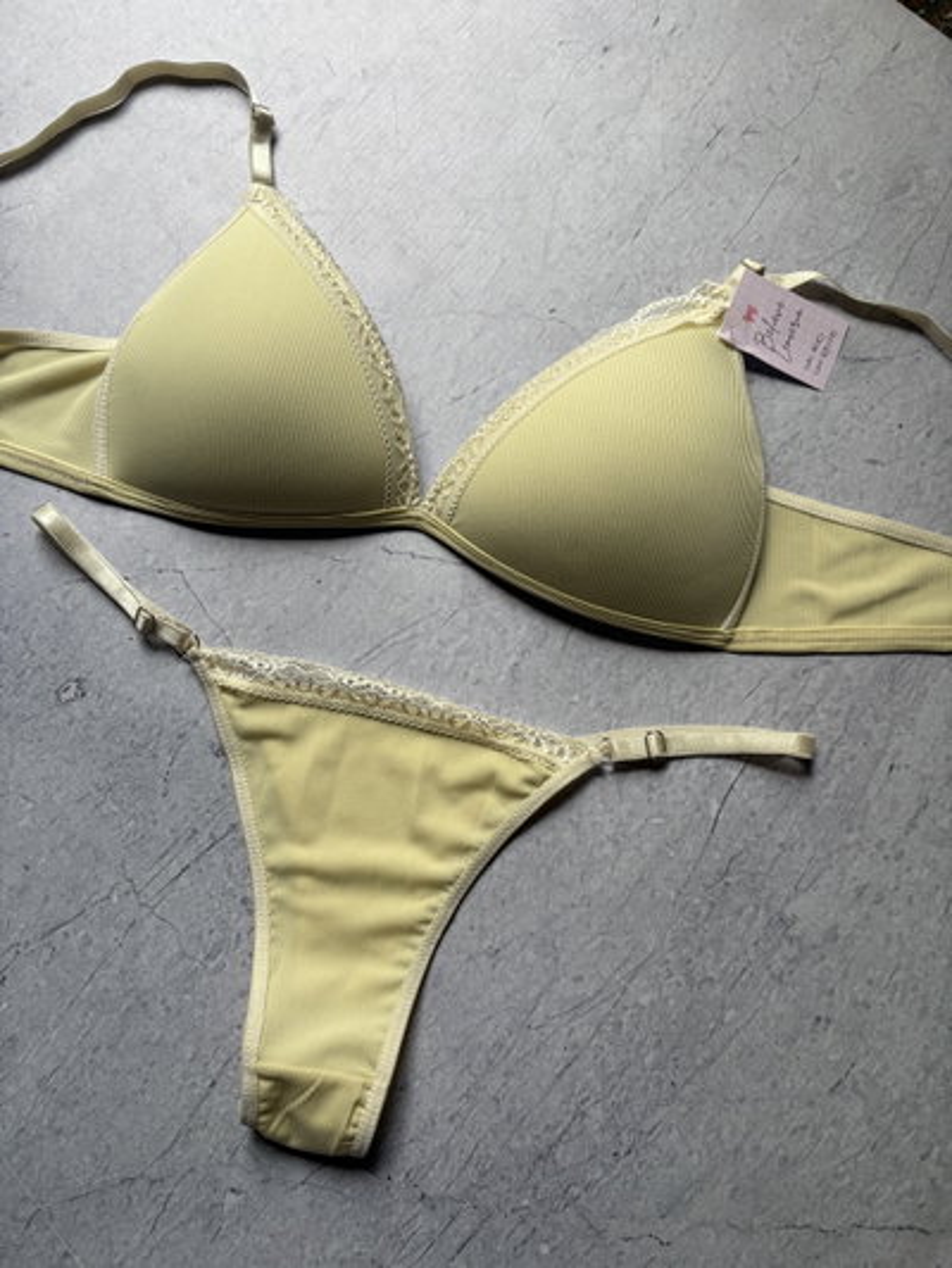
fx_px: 953
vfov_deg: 67.3
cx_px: 476
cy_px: 634
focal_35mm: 26
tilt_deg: -79.7
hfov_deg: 53.1
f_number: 1.6
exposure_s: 1/108
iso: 125
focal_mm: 5.96
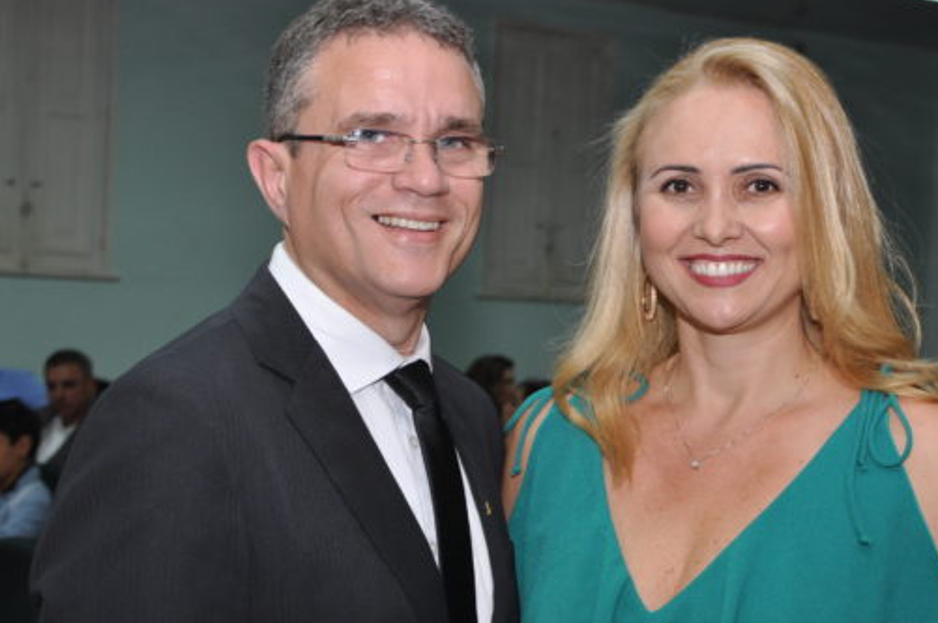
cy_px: 371
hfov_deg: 23.1
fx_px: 2291
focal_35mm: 88
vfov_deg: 15.5
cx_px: 535
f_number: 6.3
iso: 400
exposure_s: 1/40
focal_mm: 42
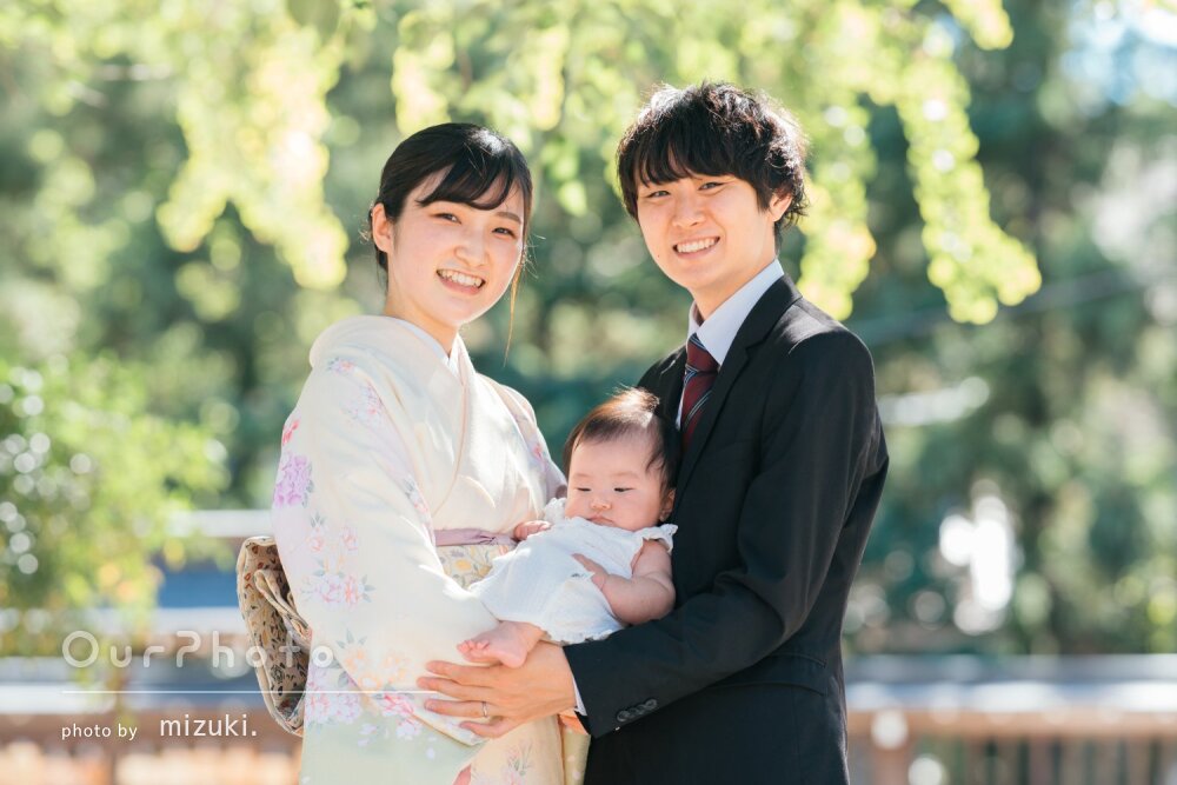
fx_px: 4414
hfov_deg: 15.2
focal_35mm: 135
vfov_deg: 10.2
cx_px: 588
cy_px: 392
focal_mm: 135
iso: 500
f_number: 3.2
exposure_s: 1/400
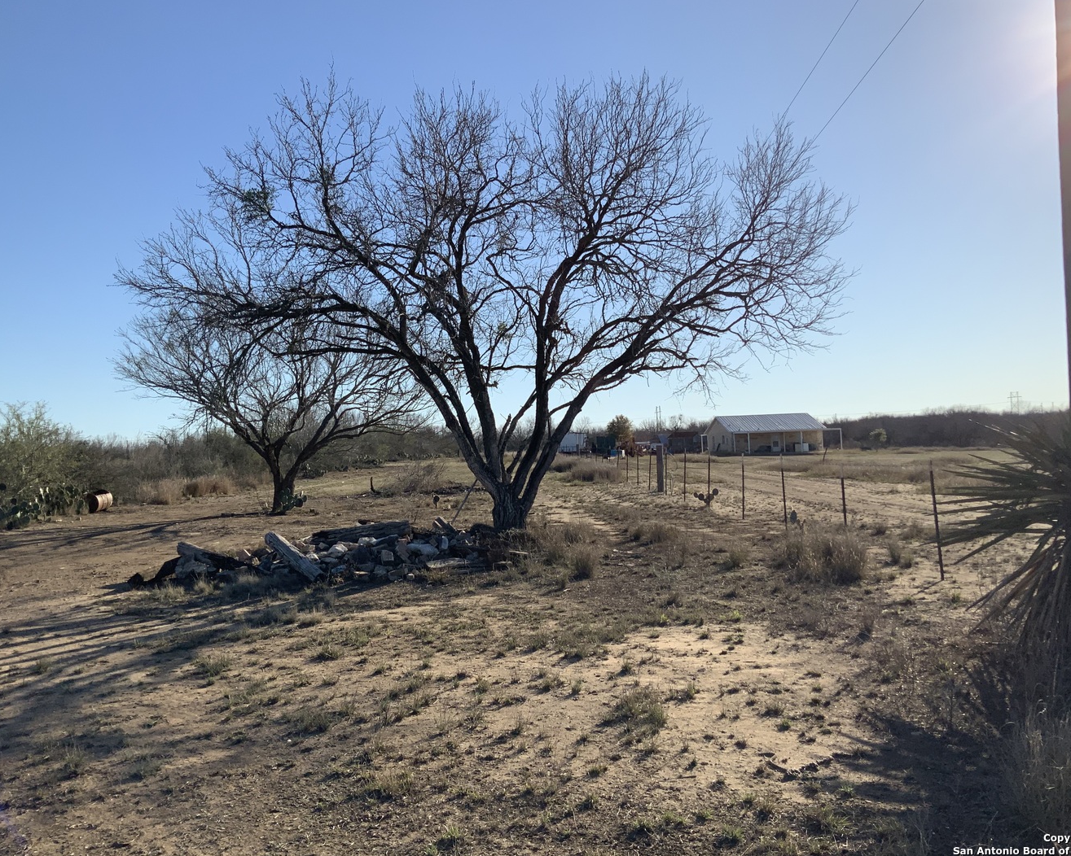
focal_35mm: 31
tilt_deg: +4.0
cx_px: 543
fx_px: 983
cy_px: 418
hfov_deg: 57.2
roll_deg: -2.4
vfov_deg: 47.1
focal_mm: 3
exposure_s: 1/2667
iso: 20
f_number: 1.8
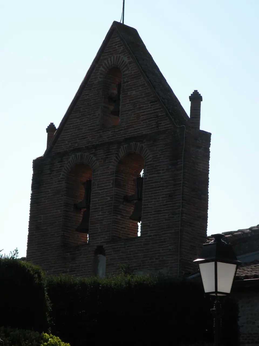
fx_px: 1287
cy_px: 173
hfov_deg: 11.5
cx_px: 130
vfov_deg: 15.3
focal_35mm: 129
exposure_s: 1/754
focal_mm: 22.9
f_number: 4.5
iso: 64
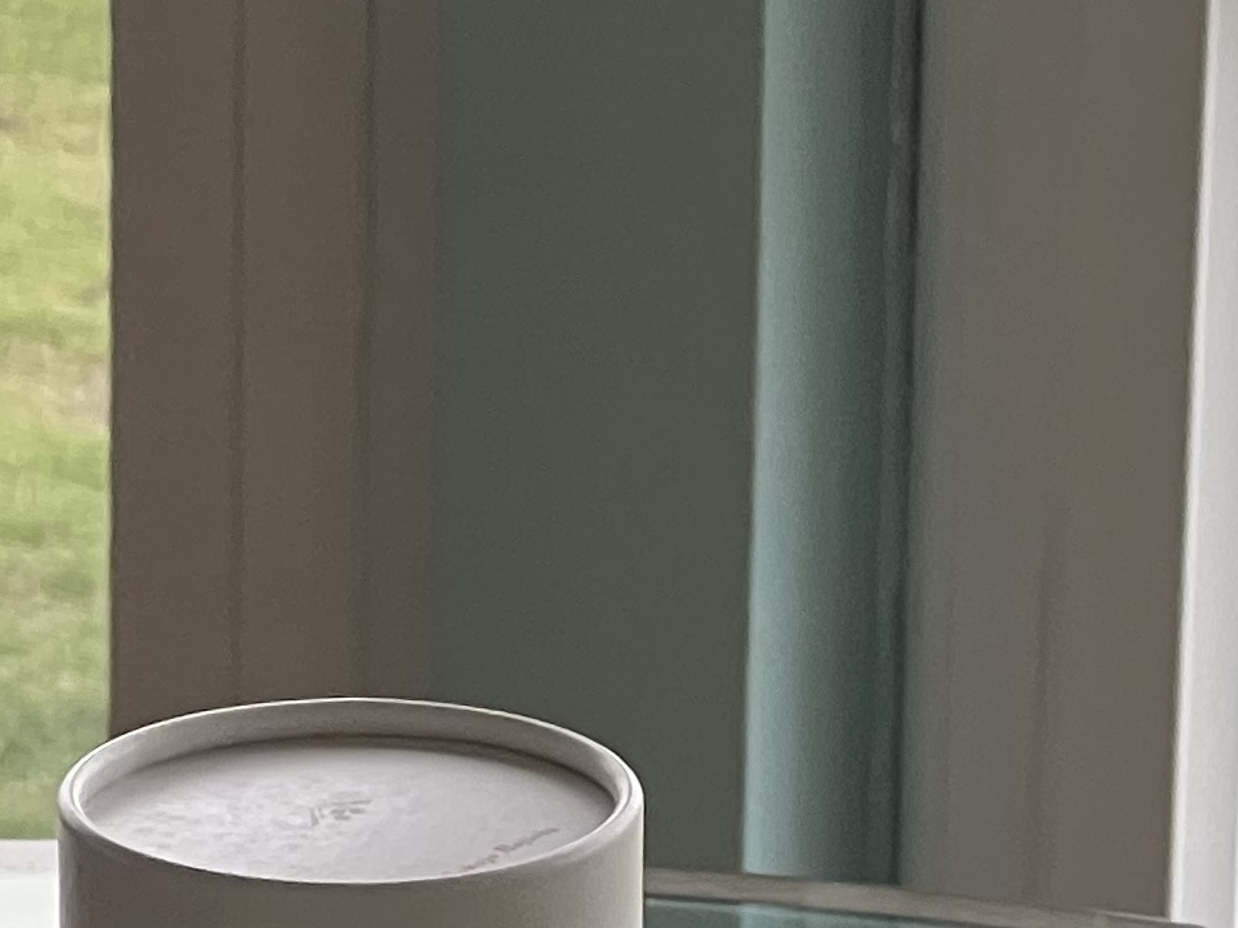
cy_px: 1953
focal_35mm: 334
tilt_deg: -25.2
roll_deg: -1.6
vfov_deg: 4.4
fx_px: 11942
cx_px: 849
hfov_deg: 5.9
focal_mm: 9
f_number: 2.8
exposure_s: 1/120
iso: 160
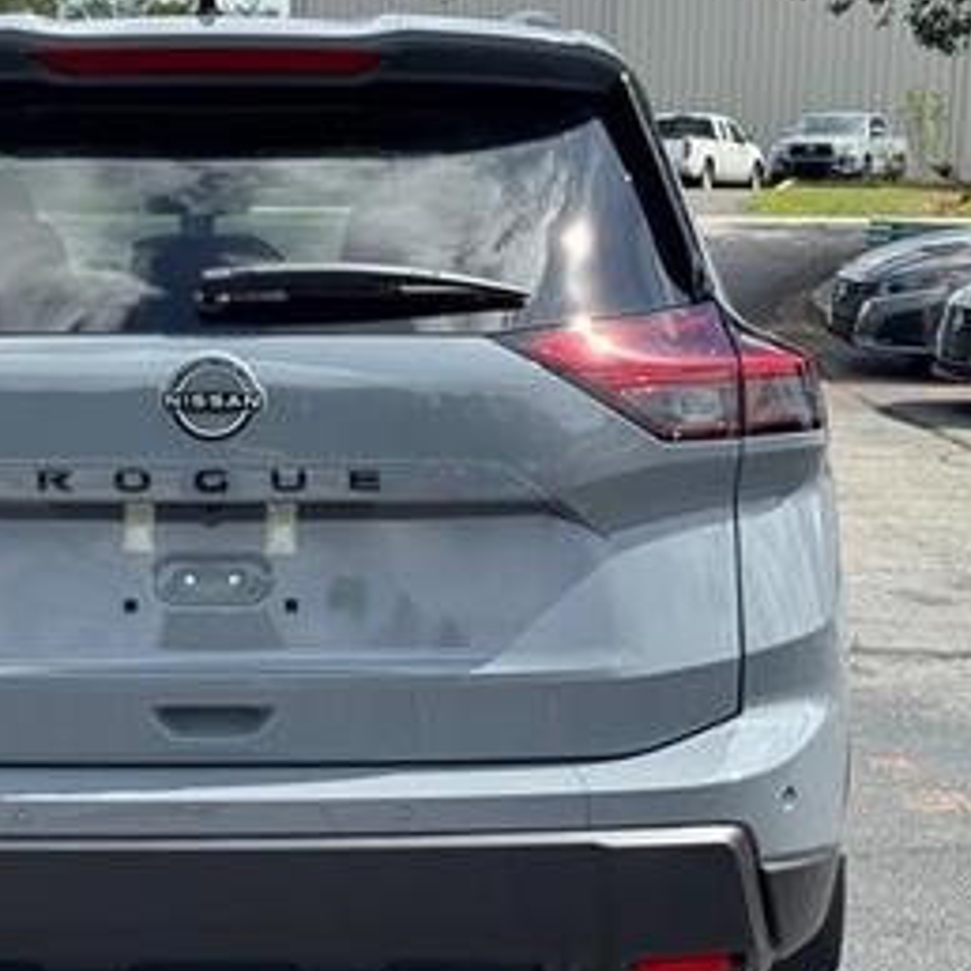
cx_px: 245
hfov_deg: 20.7
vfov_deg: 20.9
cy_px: 501
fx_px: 2634
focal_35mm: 83
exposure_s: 1/2513
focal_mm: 6.76
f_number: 1.78
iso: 64
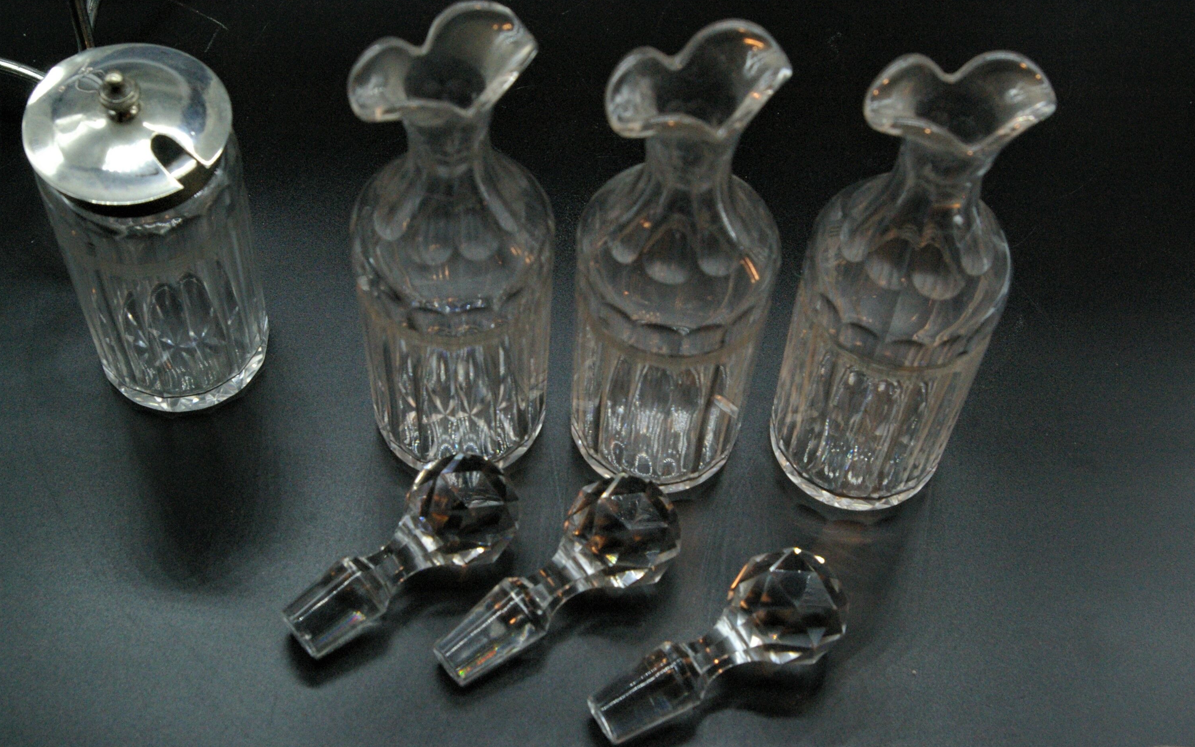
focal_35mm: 40
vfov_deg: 32.0
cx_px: 600
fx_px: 1303
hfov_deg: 49.3
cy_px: 356
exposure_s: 1/180
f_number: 8
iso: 1600
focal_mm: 26
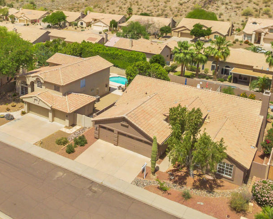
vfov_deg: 42.7
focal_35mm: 33
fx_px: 267
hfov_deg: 53.4
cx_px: 97
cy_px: 46
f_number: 2.8
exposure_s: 1/2700
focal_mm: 3.61
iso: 100
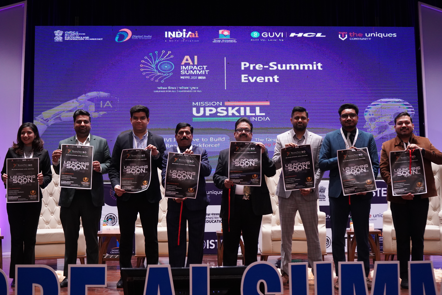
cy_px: 148
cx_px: 221
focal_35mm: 47
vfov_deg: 28.6
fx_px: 577
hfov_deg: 41.9
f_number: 5.6
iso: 6400
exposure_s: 1/160
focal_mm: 47
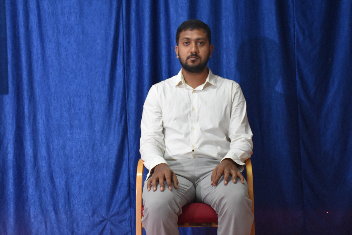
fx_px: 563
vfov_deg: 23.6
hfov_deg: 34.7
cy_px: 127
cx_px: 181
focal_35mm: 58
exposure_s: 1/125
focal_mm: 35
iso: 2000
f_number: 4.2
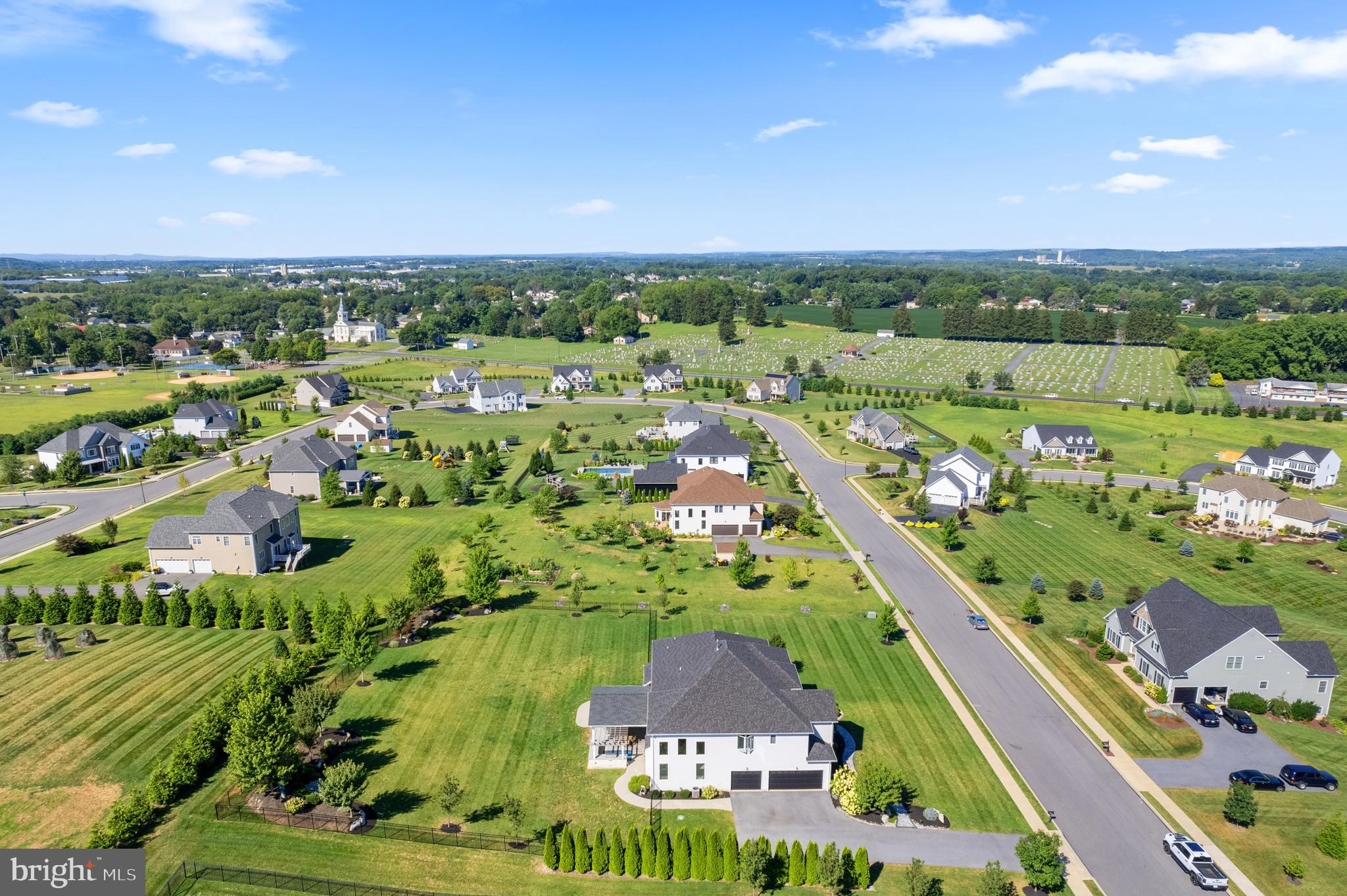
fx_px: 823
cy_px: 448
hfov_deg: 78.6
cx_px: 674
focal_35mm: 22
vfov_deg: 57.2
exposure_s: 1/1250
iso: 110
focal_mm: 8.38
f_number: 2.8
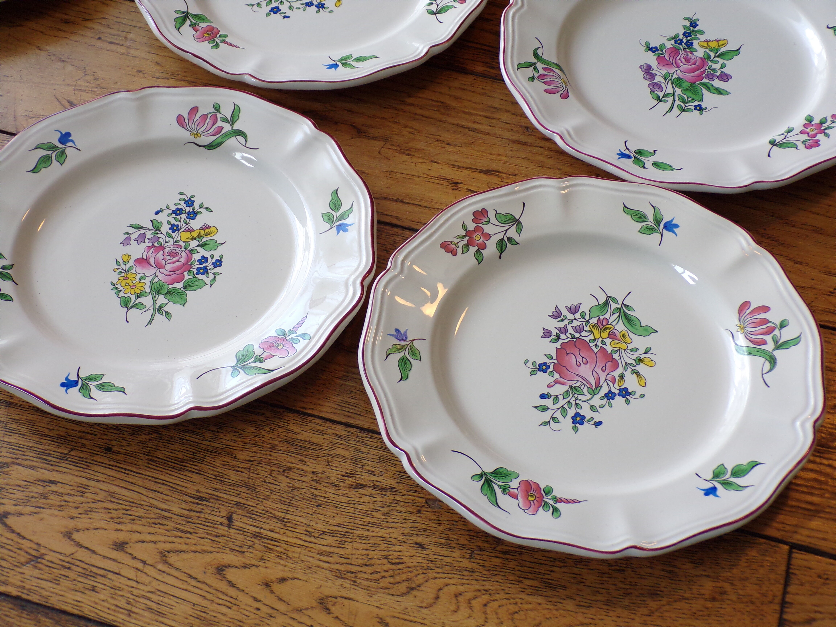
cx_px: 418
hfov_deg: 38.9
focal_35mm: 49
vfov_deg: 29.7
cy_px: 314
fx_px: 1183
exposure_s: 1/34
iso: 181
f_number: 3.5
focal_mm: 8.7
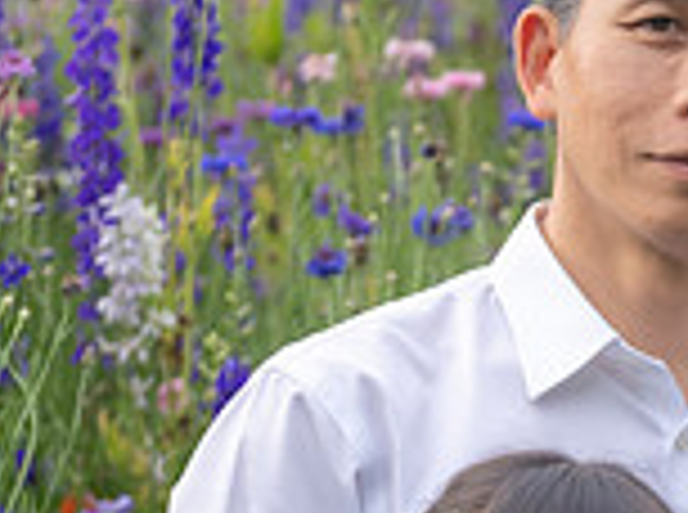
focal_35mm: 436
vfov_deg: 3.4
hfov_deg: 4.5
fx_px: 8645
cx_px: 979
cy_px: 673
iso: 160
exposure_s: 1/400
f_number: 3.5
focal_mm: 110
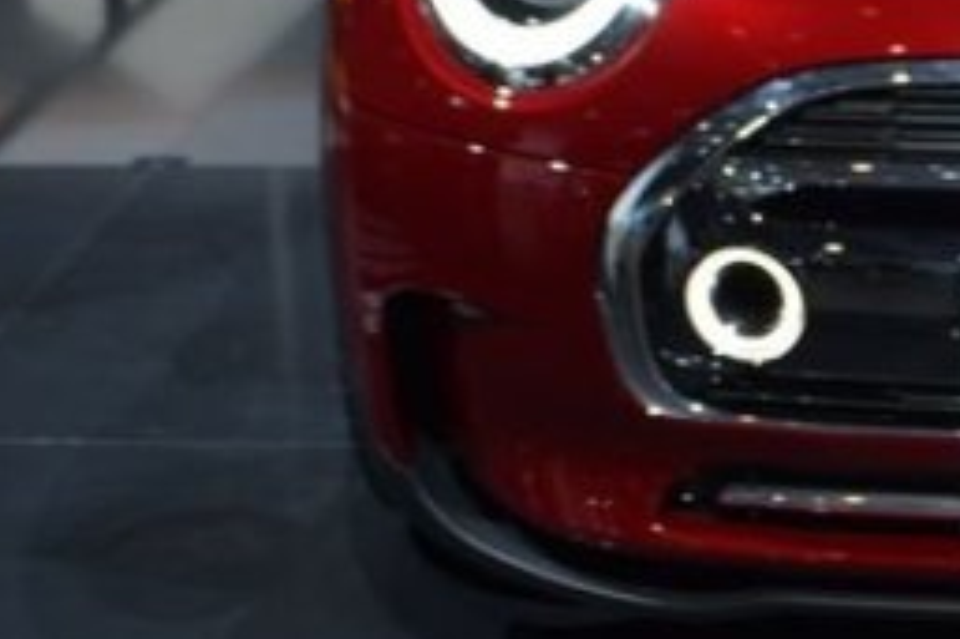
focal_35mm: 140
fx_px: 3731
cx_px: 1210
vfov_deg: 9.7
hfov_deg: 14.1
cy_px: -17
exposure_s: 1/100
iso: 400
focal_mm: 30
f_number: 5
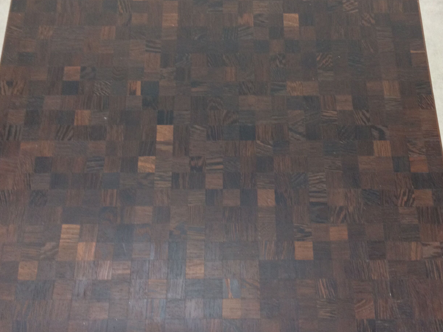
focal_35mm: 39
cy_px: 137
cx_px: 230
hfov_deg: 47.9
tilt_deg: -68.5
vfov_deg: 36.7
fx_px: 499
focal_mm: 4.15
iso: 160
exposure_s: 1/33
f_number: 2.2
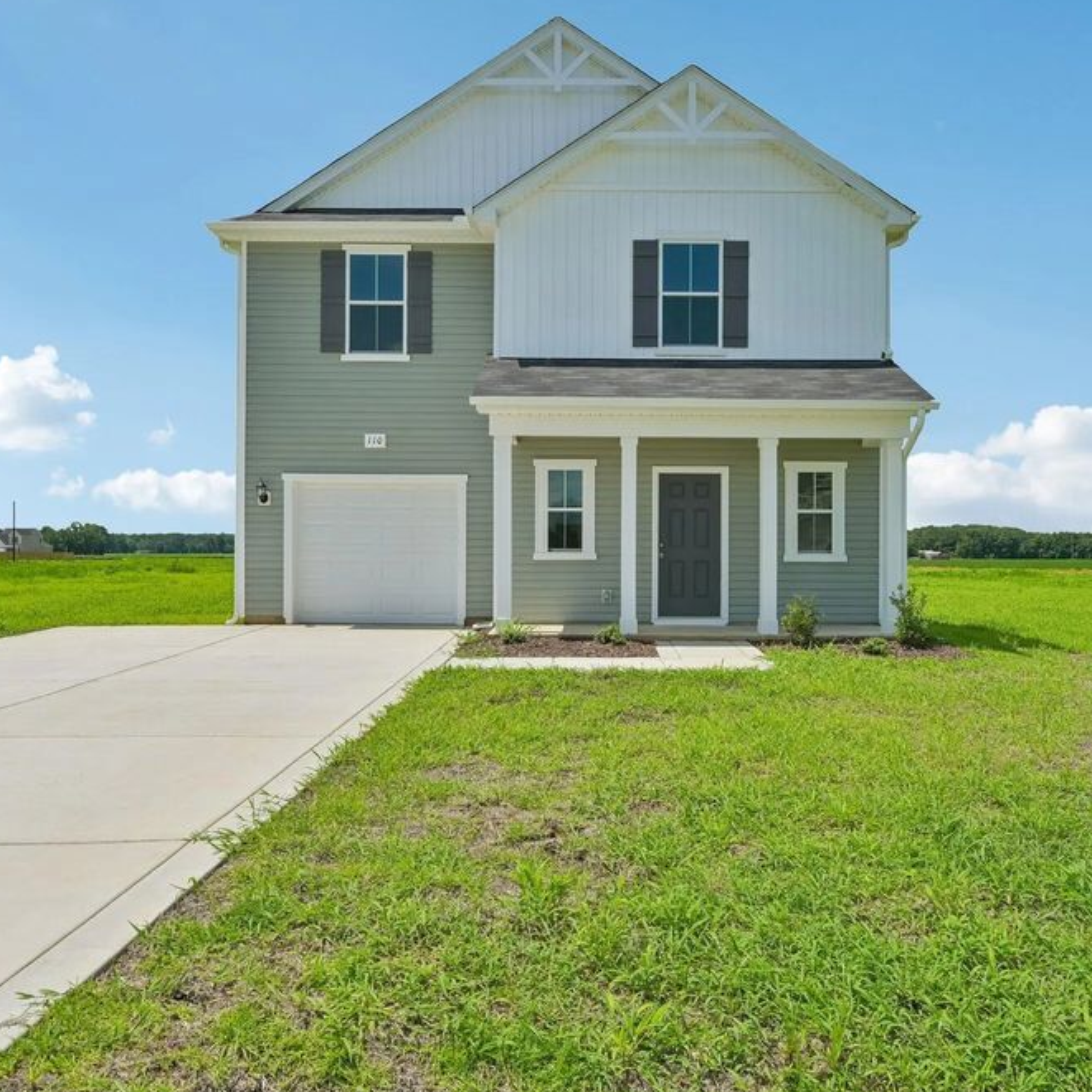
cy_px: 541
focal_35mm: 26
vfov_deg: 61.6
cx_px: 590
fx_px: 916
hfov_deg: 61.5
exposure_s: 1/800
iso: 100
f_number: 8
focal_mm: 19.5
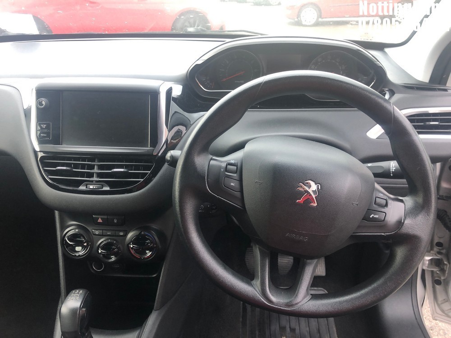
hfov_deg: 63.4
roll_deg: +3.1
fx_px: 365
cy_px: 169
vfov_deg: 49.7
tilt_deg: -27.7
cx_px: 226
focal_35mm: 28
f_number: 1.8
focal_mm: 4
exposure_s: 1/24
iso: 40
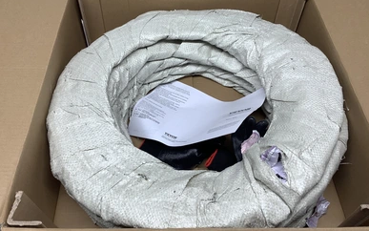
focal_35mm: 34
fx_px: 342
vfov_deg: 37.2
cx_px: 183
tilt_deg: -53.2
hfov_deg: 56.7
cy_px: 101
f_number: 2.4
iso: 32
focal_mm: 3.3
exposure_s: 1/120
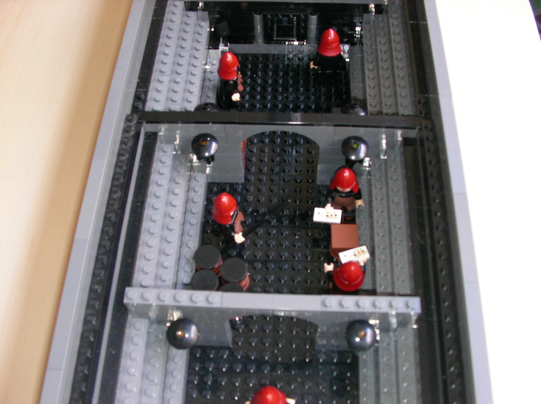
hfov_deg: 49.0
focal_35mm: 38
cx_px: 270
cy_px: 202
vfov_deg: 37.7
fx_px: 593
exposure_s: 1/30
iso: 100
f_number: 3.5
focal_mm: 5.8
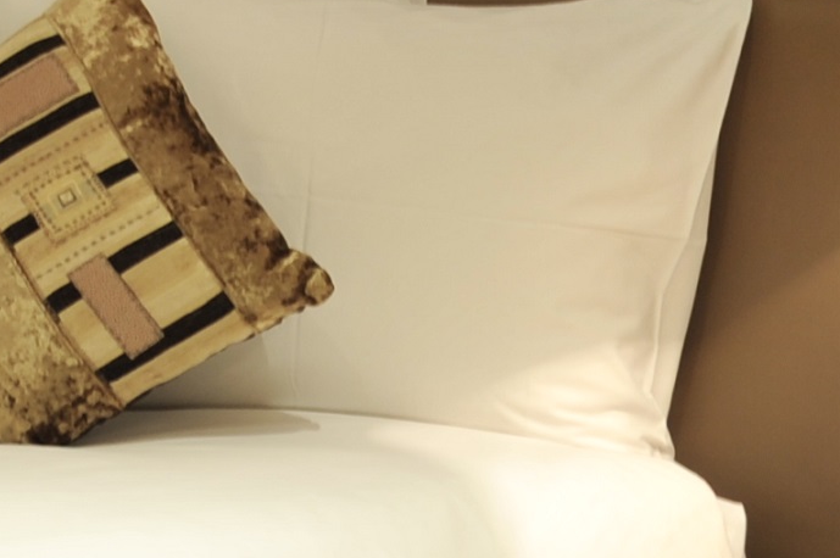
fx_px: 4149
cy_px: -392
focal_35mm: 178
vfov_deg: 7.5
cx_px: -913
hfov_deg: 10.5
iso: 200
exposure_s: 1/2
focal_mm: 32
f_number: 8
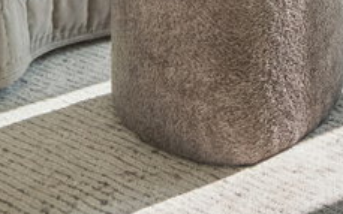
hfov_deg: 16.5
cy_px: -414
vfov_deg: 9.1
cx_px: 475
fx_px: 1099
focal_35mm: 118
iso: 200
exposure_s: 1/320
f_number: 8
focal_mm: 11
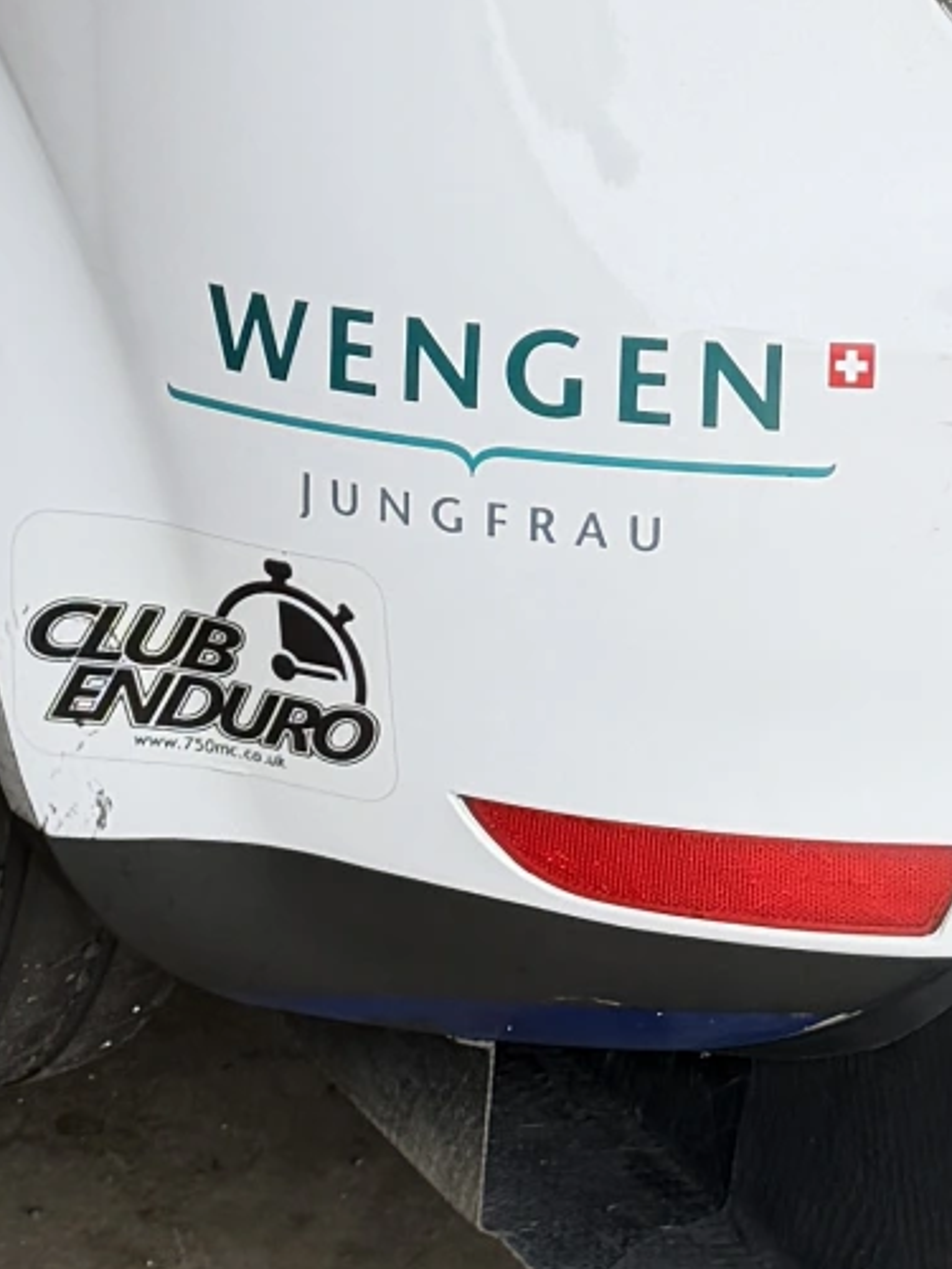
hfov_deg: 12.0
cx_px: 475
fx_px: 4510
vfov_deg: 15.5
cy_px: -193
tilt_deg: -13.7
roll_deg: -2.4
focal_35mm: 123
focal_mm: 6.76
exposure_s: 1/216
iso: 80
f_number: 1.78
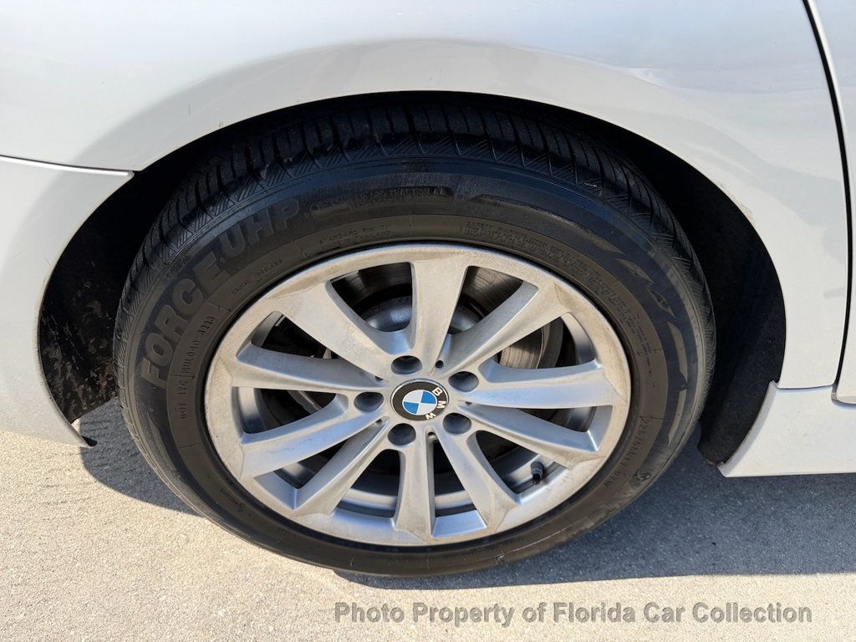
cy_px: 321
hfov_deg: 71.6
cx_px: 428
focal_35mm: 24
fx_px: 593
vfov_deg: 56.8
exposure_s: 1/2611
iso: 100
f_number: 1.78
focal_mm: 6.76
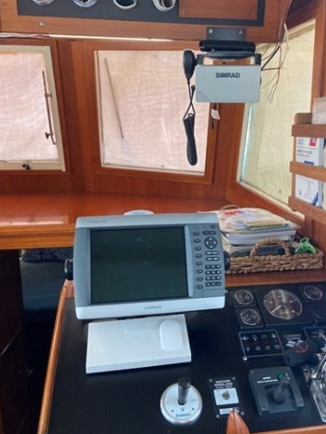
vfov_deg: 55.3
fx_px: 414
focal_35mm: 33
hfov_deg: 42.8
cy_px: 215
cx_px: 192
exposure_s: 1/121
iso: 125
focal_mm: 4.25
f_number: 1.8
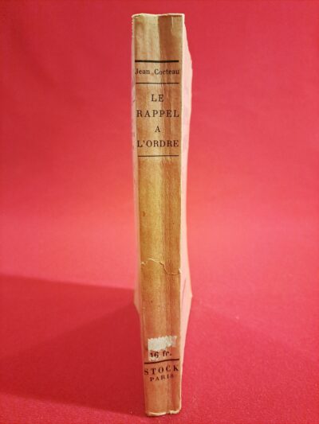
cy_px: 212
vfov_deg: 69.4
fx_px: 307
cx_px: 160
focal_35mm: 25
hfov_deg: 54.9
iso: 640
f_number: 1.8
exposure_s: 1/20
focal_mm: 4.65
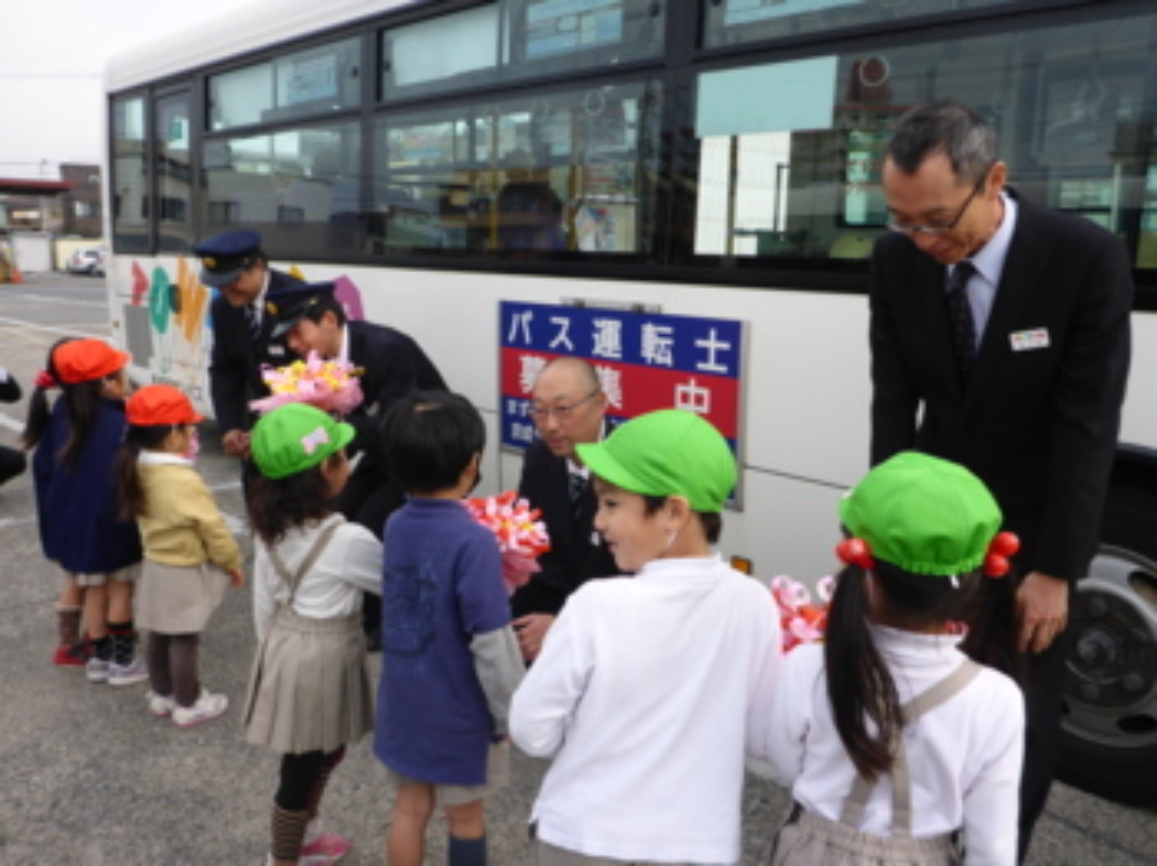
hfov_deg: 63.5
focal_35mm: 28
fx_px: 935
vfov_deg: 49.7
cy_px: 433
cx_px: 578
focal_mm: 4.9
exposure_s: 1/400
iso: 100
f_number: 3.3
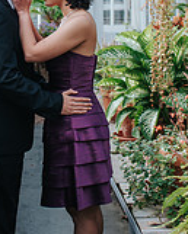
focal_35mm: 92
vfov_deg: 20.4
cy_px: 26
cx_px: 35
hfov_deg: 16.6
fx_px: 639
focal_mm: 35
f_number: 3.2
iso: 360
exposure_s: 1/500
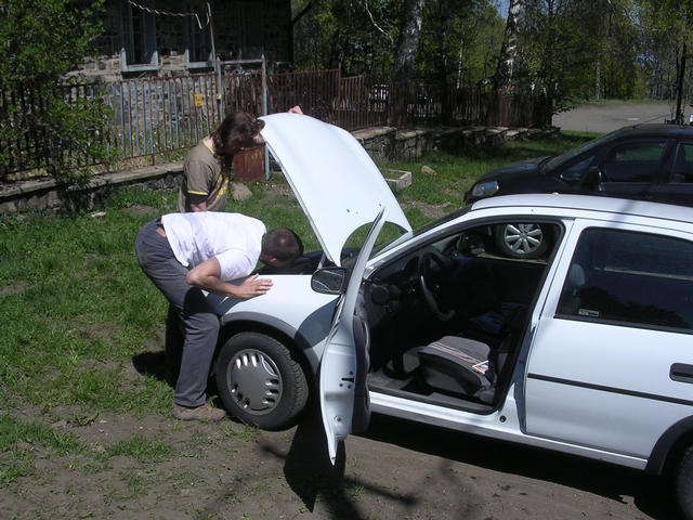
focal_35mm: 38
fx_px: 761
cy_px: 260
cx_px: 346
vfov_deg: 37.7
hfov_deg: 49.0
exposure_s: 1/497
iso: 100
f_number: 5.6
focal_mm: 5.8
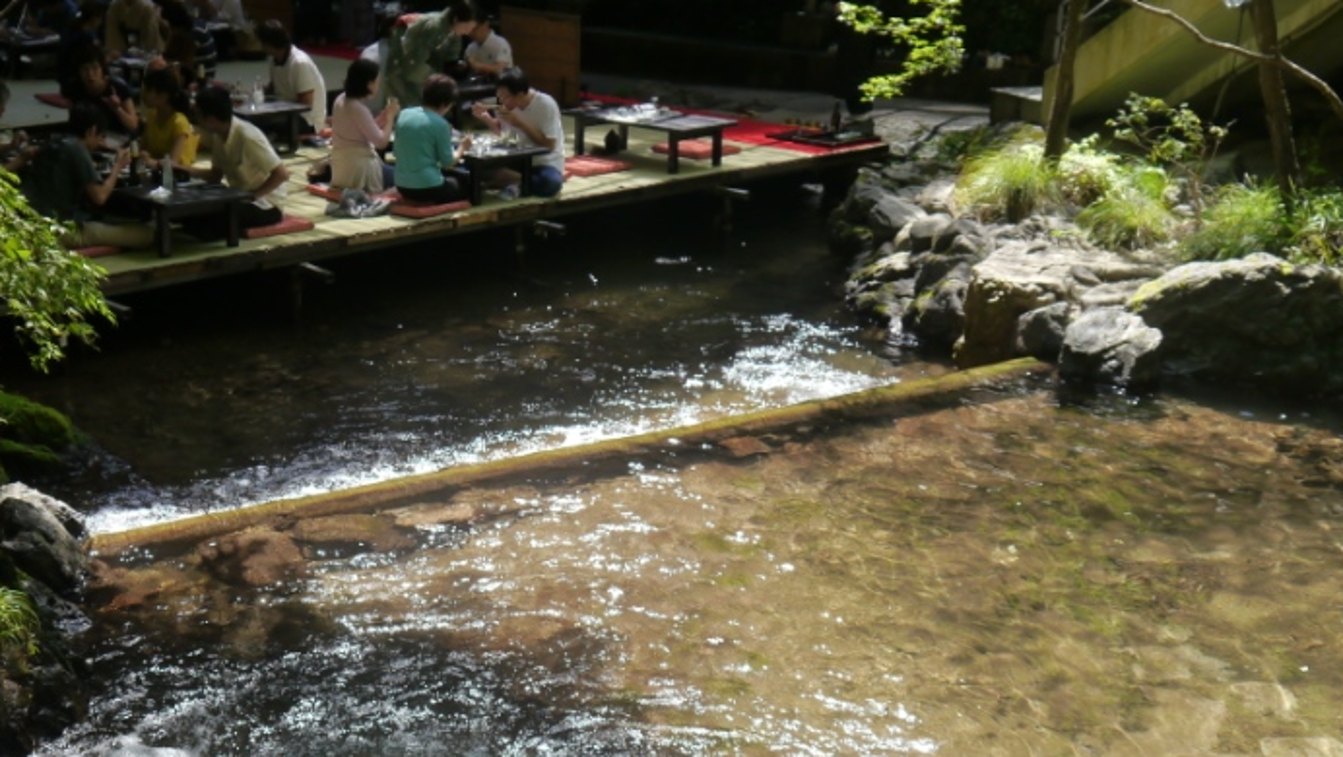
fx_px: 2066
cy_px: 514
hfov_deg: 35.8
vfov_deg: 20.7
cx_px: 501
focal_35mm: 58
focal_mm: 18
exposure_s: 1/160
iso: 160
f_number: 5.6
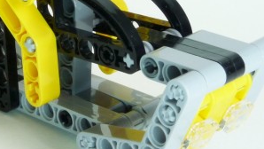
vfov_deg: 7.8
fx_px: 1086
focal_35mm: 155
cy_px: -12
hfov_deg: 13.6
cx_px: -19
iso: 100
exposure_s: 1/8
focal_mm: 9.5
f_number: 8
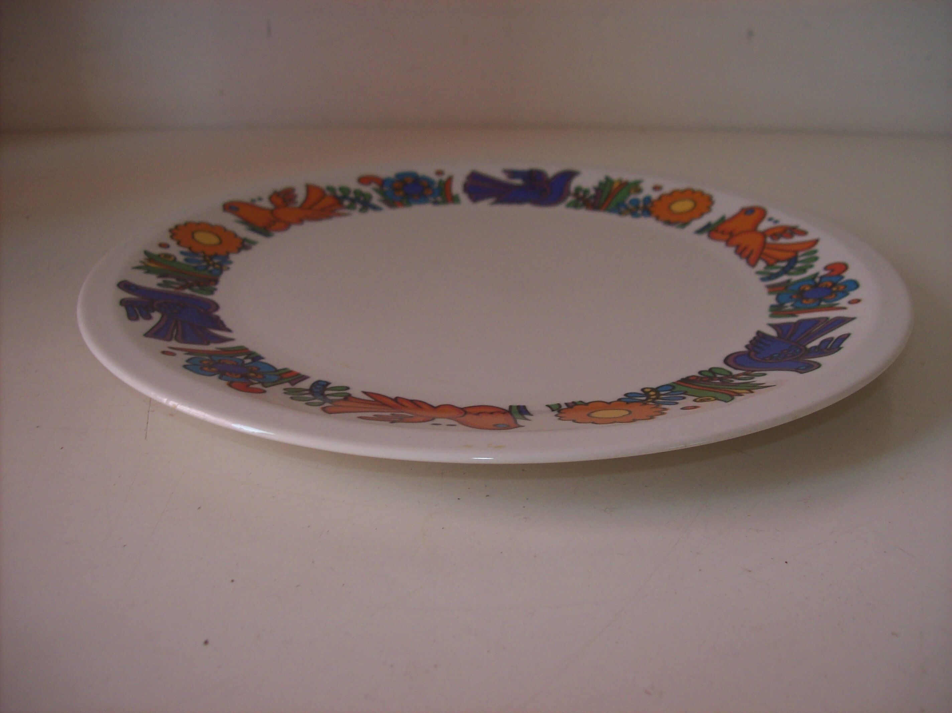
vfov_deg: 39.6
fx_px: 990
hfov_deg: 51.4
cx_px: 476
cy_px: 356
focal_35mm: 36
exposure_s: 1/64
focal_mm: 6
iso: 80
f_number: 2.7
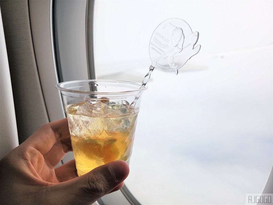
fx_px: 205
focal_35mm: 26
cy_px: 102
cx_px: 136
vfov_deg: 53.1
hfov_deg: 67.3
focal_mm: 5.4
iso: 40
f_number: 1.8
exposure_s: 1/293
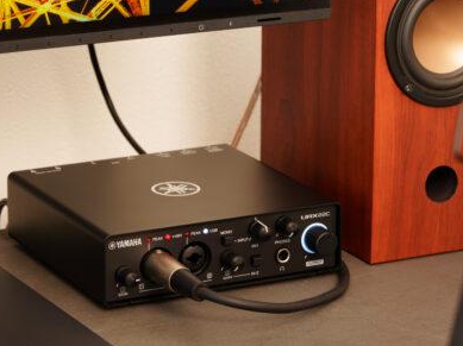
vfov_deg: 8.7
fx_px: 2285
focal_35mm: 171
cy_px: 139
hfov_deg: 11.6
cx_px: 217
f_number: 8
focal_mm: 90
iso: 100
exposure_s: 1/1.67
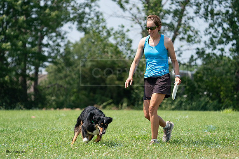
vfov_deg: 6.2
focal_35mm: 220
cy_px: 80
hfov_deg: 9.4
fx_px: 1461
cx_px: 120
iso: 1250
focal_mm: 220
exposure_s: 1/4000
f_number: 5.6
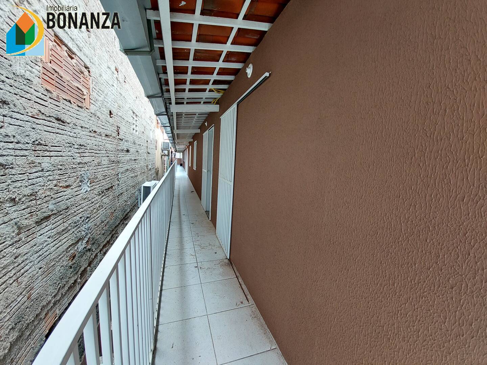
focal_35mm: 13
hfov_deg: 106.2
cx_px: 244
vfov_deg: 89.9
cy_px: 182
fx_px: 183
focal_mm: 1.74
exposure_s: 1/100
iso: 64
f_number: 2.2
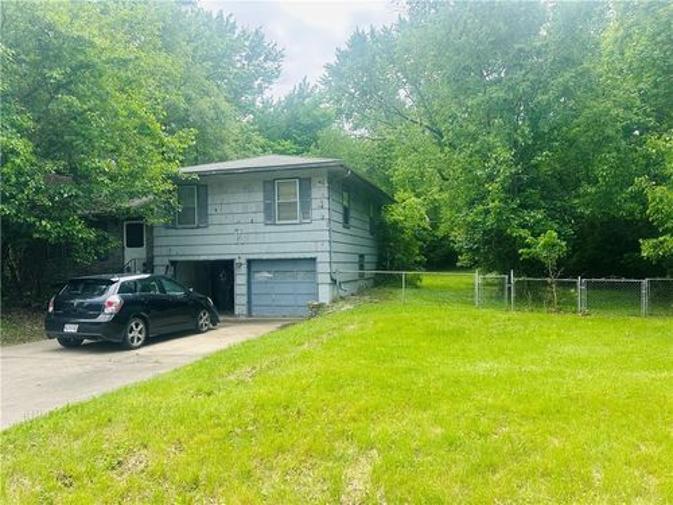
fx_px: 467
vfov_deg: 56.8
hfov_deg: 71.6
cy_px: 252
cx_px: 336
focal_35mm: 24
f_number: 1.78
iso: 80
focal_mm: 6.86
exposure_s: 1/1357
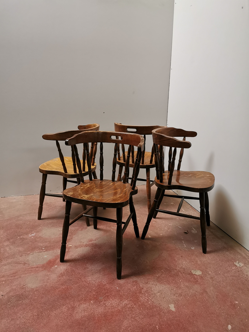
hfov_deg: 51.4
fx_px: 259
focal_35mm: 27
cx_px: 124
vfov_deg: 65.3
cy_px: 166
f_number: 1.6
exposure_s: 1/100
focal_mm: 5.56
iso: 400
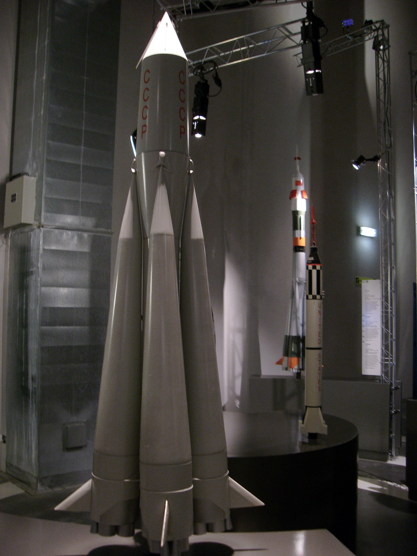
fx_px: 610
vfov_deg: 49.0
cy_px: 278
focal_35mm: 38
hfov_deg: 37.7
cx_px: 208
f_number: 2.7
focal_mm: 6.2
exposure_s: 1/8
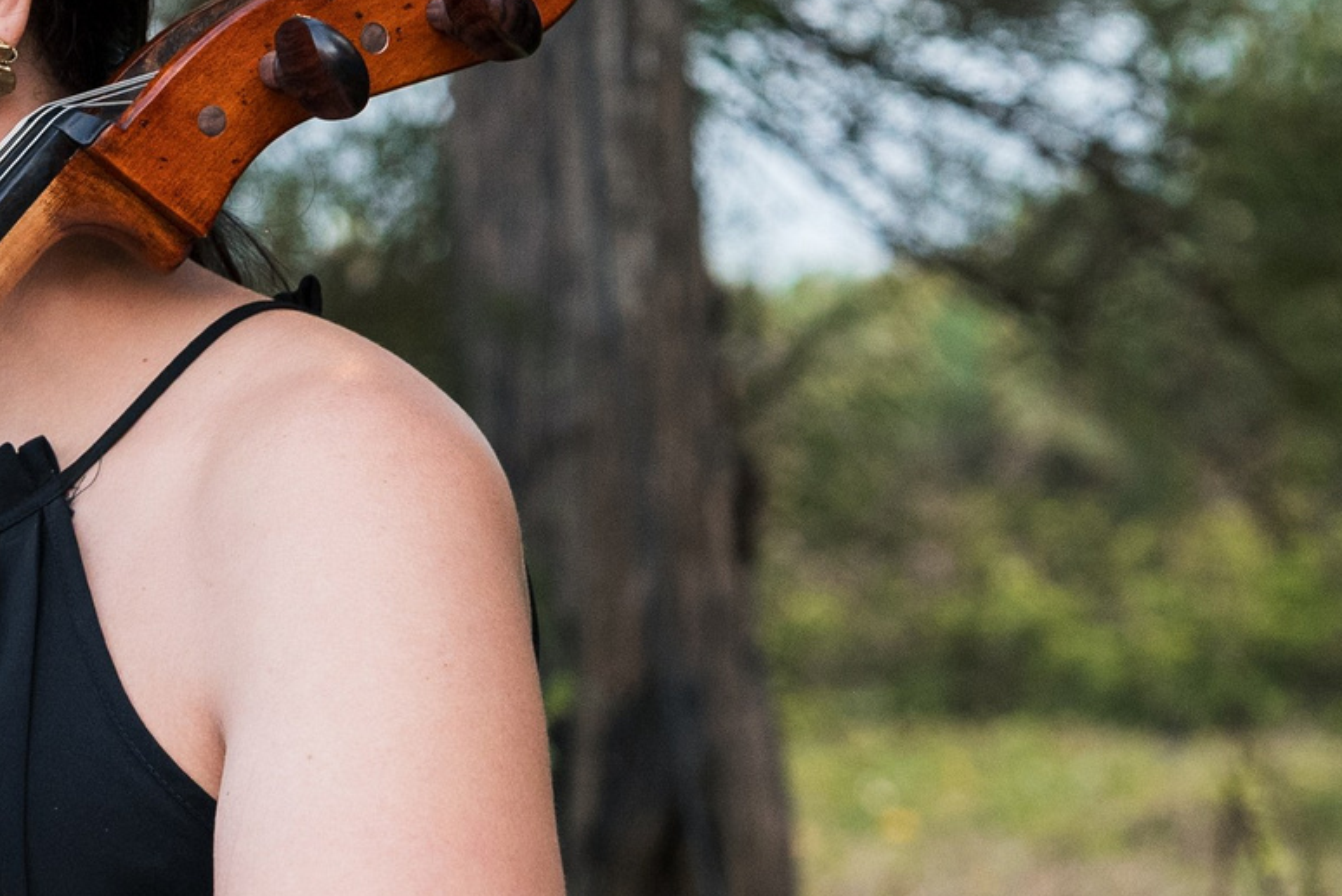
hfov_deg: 9.8
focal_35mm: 205
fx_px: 7646
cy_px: 777
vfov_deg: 6.7
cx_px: -562
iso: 1600
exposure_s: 1/160
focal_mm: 62
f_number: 4
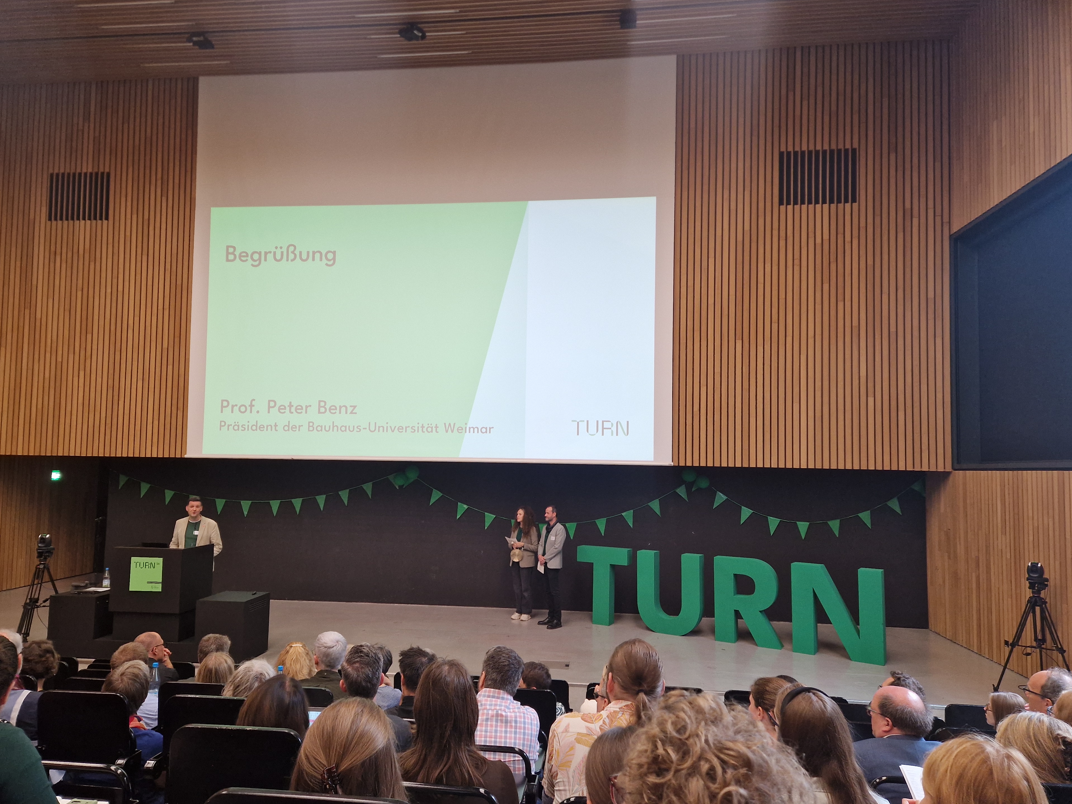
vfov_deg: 56.8
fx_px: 743
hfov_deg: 71.6
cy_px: 415
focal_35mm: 24
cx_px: 523
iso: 50
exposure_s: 1/100
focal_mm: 5.4
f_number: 1.8
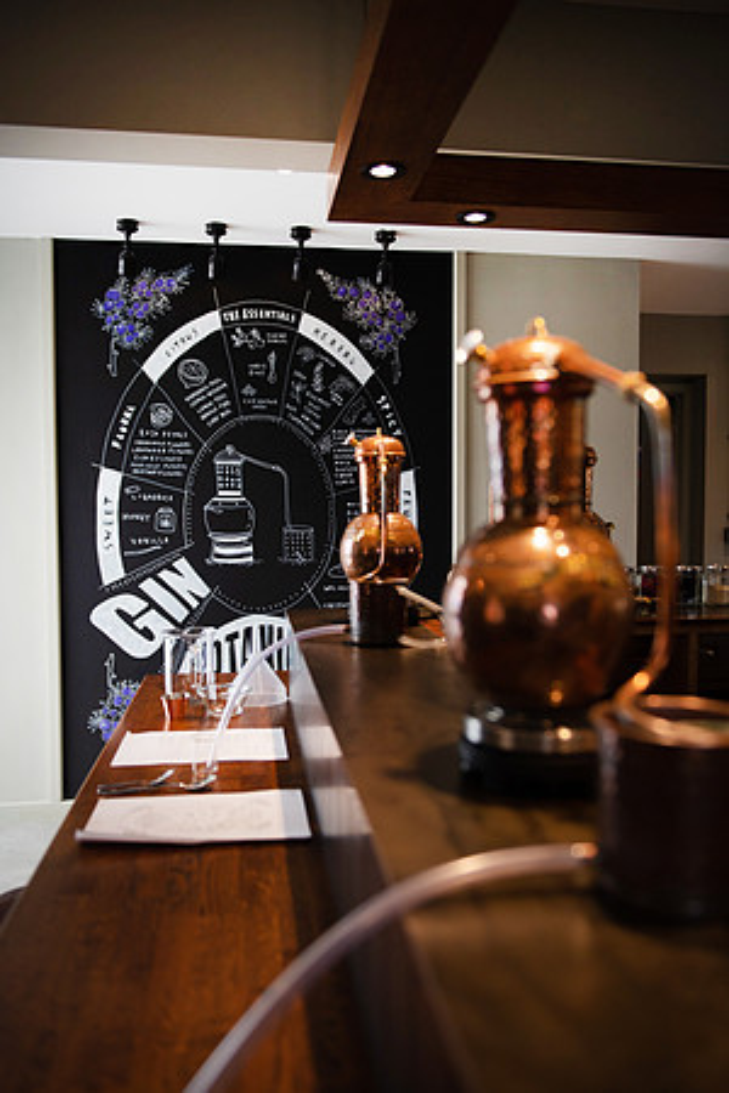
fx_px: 881
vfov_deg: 63.7
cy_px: 546
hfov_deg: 45.0
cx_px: 364
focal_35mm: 29
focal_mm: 29
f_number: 2.8
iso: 320
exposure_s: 1/250
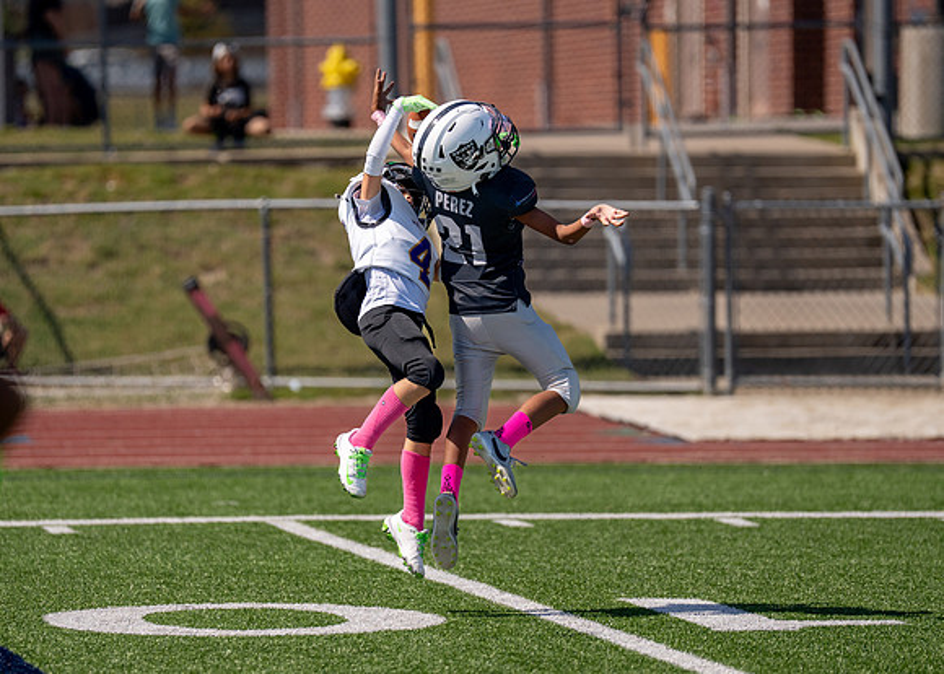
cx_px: 448
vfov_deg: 5.0
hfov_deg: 6.9
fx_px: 7783
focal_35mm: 290
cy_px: 365
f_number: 2.8
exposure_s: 1/5000
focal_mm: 200
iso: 200
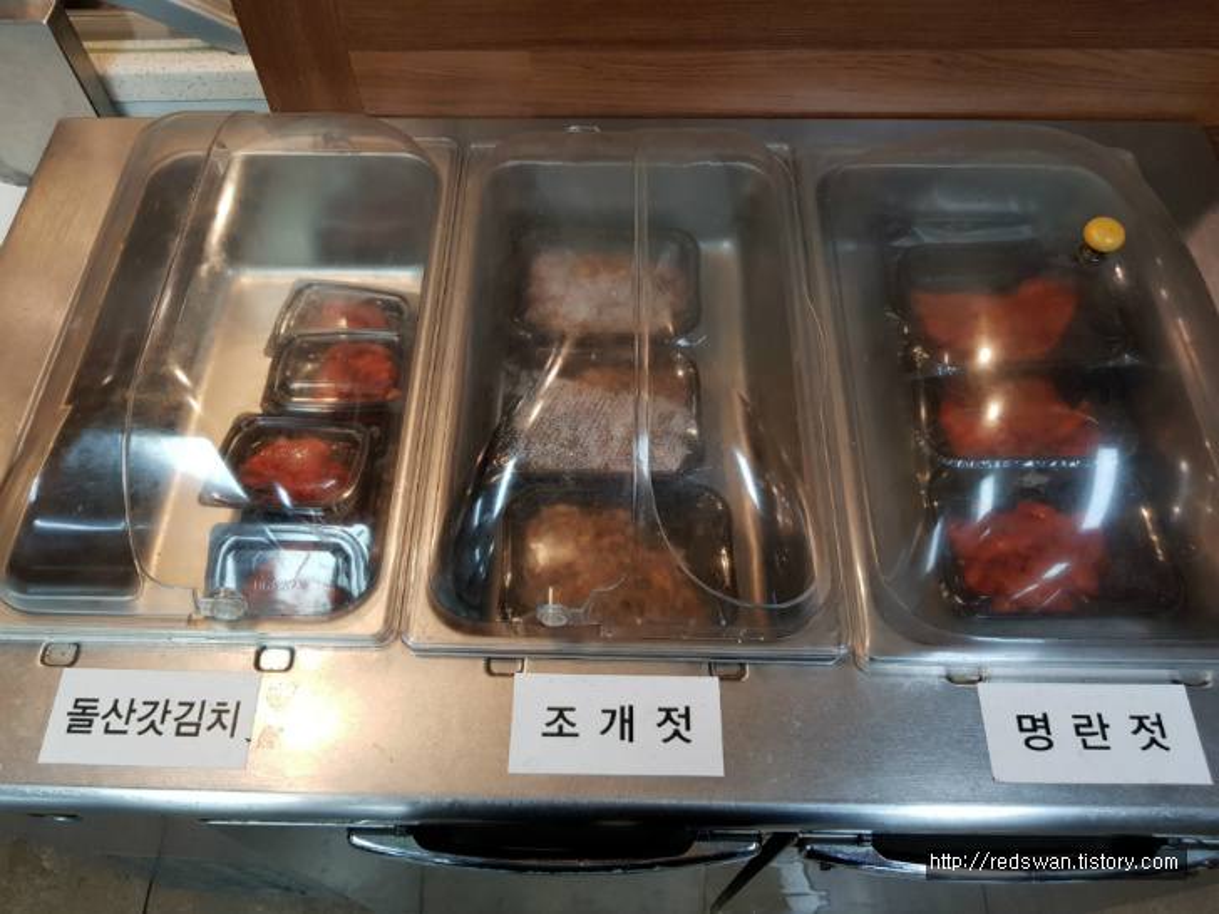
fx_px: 916
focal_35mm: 26
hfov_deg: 67.3
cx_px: 610
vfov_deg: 53.1
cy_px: 457
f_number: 1.7
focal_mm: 4.2
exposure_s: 1/60
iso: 64
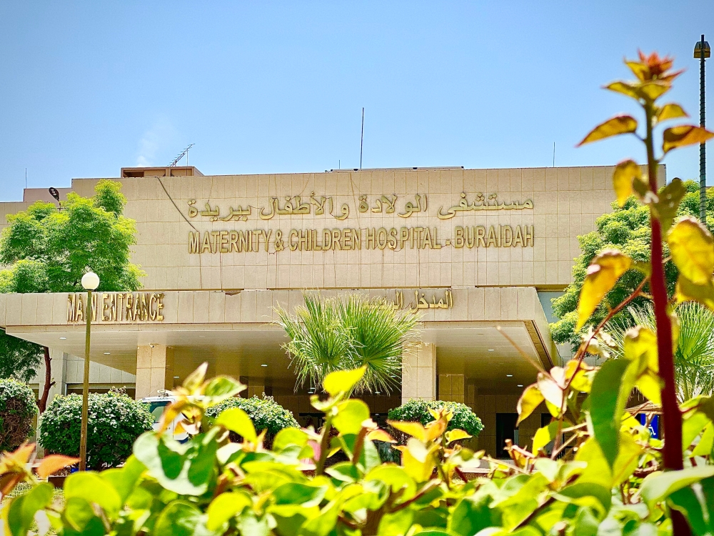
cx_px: 357
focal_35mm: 77
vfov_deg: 19.1
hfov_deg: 25.3
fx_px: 1588
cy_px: 268
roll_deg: -0.5
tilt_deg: +9.5
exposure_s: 1/853
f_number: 2.8
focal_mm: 9
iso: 32
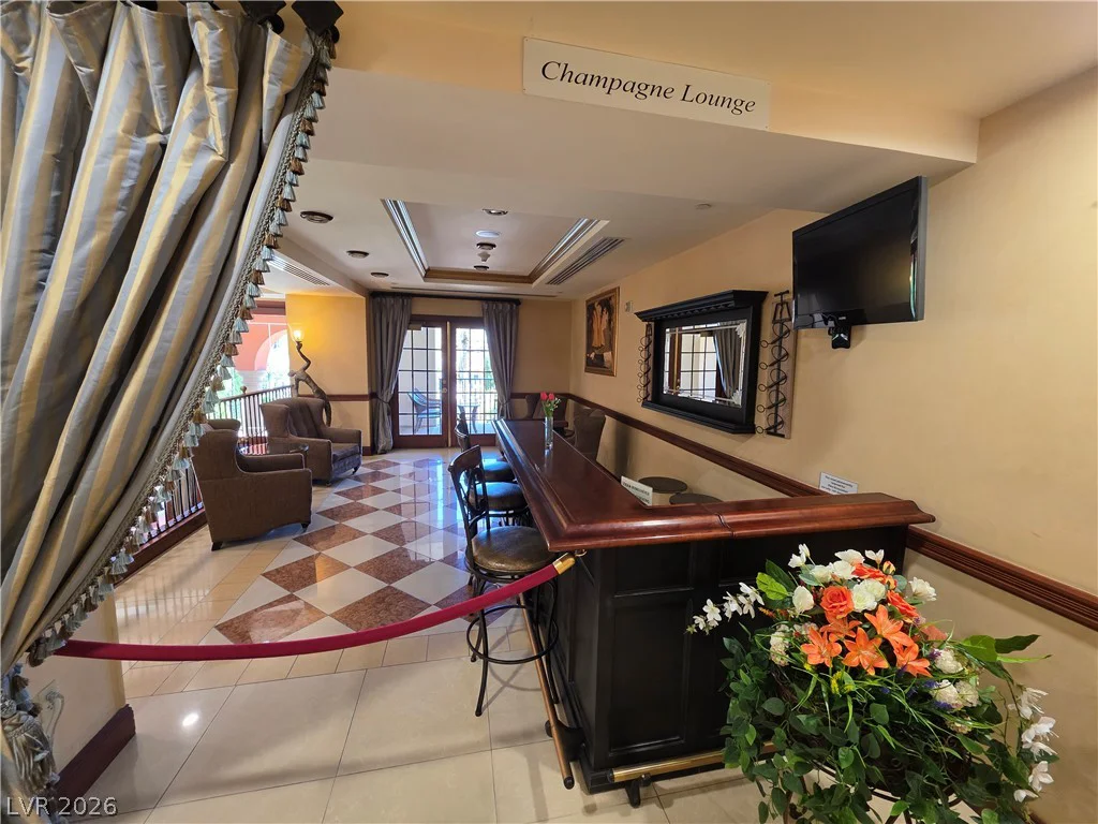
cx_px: 549
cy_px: 412
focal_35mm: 13
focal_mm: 2.2
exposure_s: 1/120
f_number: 1.9
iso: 200
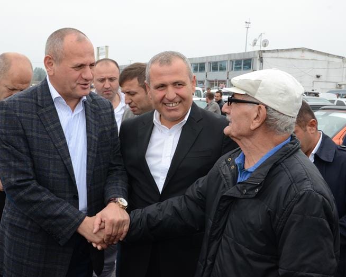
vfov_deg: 27.6
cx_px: 161
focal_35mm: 55
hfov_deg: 34.1
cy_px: 139
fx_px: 563
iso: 800
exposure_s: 1/160
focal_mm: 32
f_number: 14
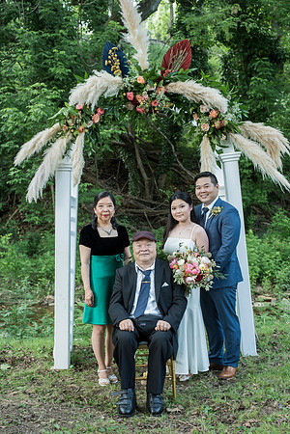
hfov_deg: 27.0
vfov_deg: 39.6
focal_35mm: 50
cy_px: 217
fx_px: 604
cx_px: 145
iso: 1250
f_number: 5.6
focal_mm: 50
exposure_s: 1/100
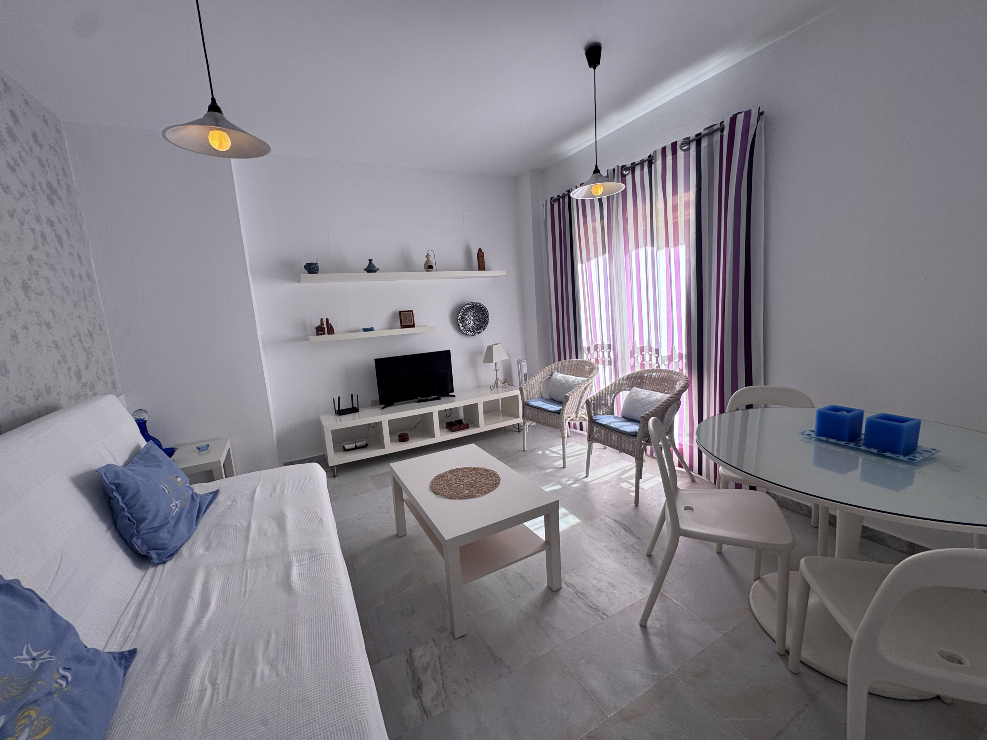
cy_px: 370
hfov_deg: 102.1
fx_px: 399
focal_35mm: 14
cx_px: 494
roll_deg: +3.6
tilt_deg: -9.0
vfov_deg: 85.7
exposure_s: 1/167
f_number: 2.2
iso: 40
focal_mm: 2.22
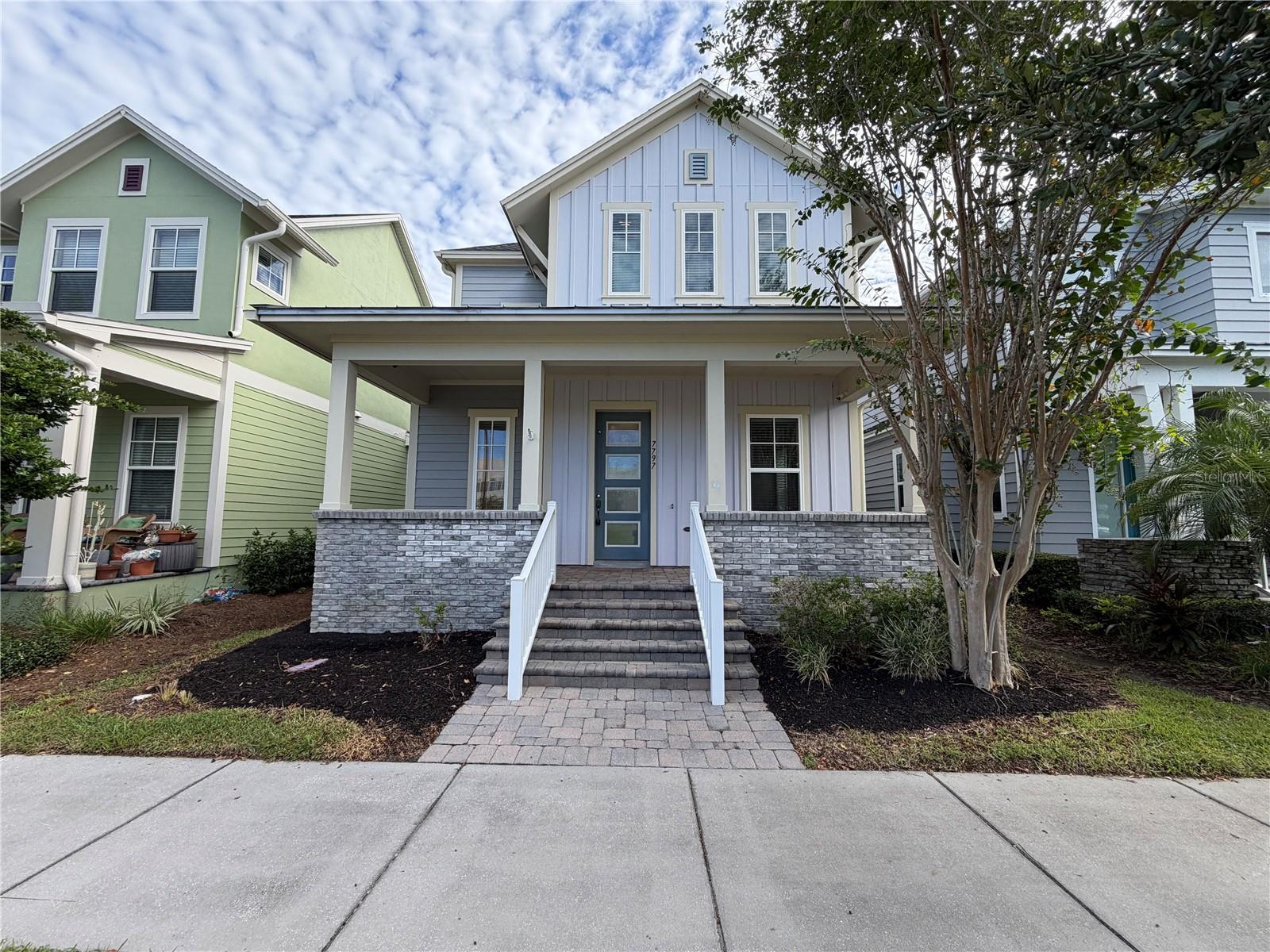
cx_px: 635
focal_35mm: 14
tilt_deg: +4.9
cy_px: 476
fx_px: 514
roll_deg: -0.6
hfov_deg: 102.1
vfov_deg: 85.7
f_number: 2.2
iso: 40
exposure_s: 1/545
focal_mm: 2.22
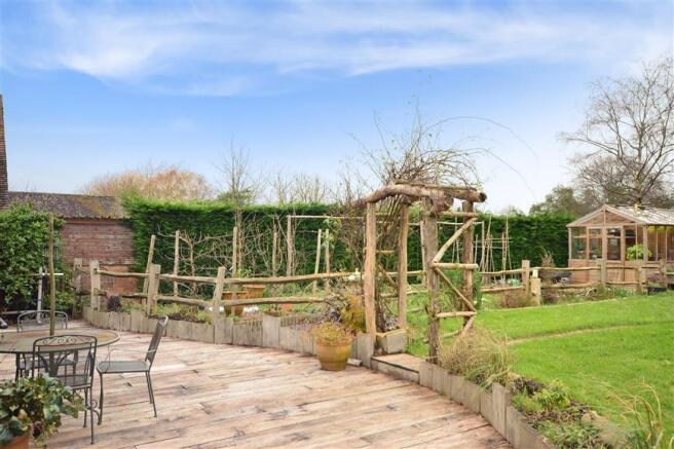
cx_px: 337
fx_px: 561
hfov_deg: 61.9
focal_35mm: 30
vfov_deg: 43.6
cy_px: 224
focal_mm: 20
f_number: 5.6
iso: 400
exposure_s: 1/40
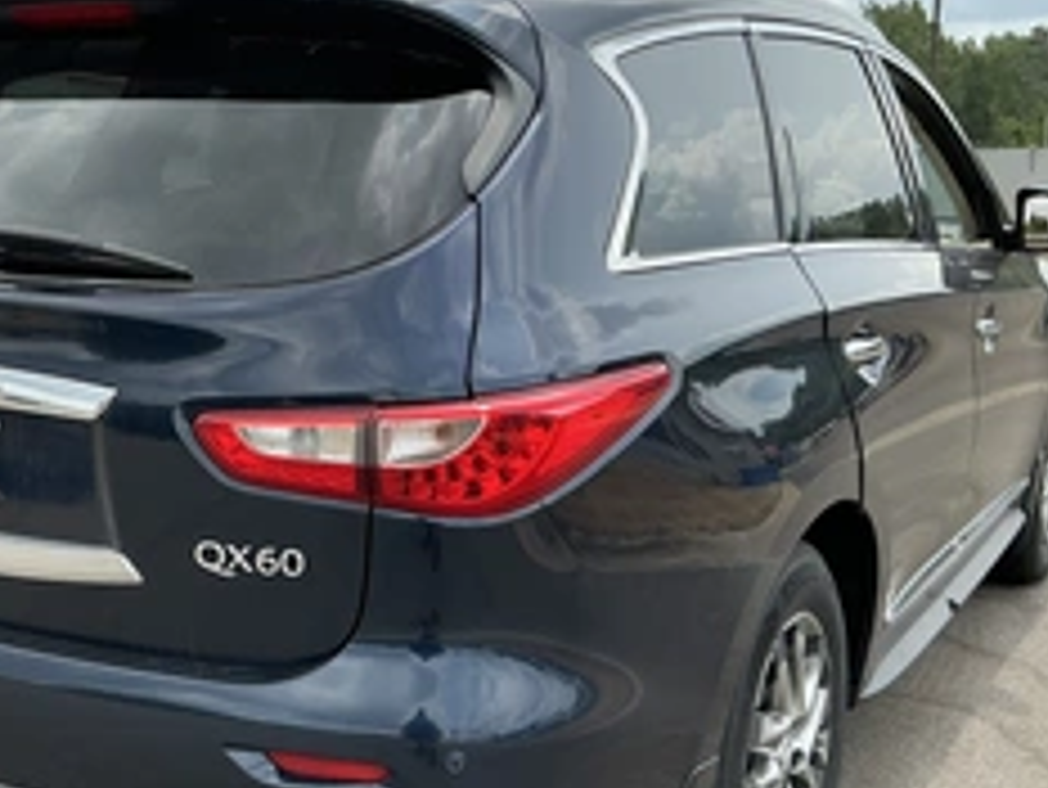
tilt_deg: -7.2
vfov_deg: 30.2
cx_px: 373
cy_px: 455
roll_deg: +0.0
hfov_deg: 39.3
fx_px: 1454
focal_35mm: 48
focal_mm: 3
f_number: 1.8
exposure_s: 1/842
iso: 25
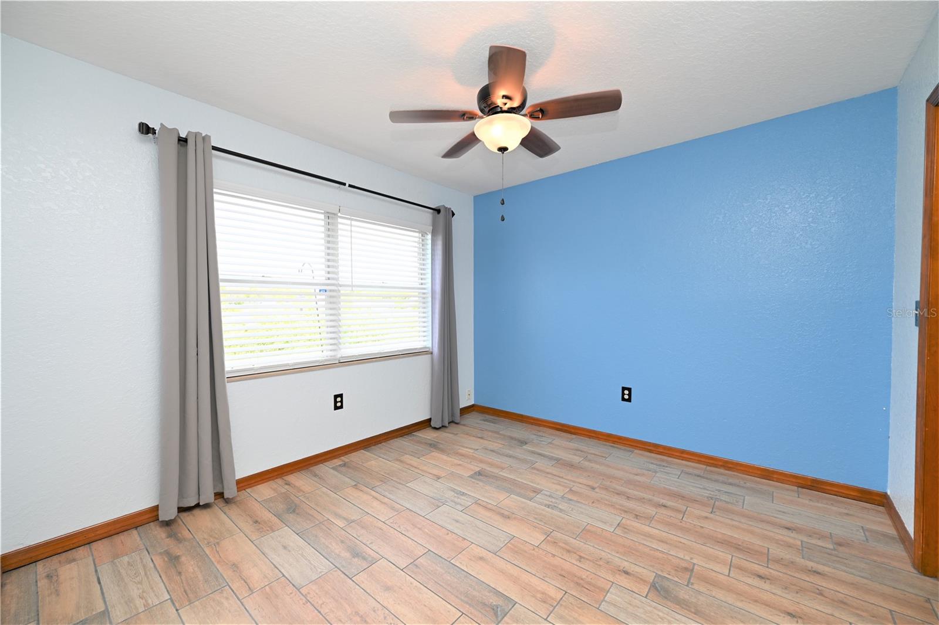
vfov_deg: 81.2
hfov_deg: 104.3
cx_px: 470
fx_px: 365
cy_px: 312
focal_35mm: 14
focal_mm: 14
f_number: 5
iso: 200
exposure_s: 1/100
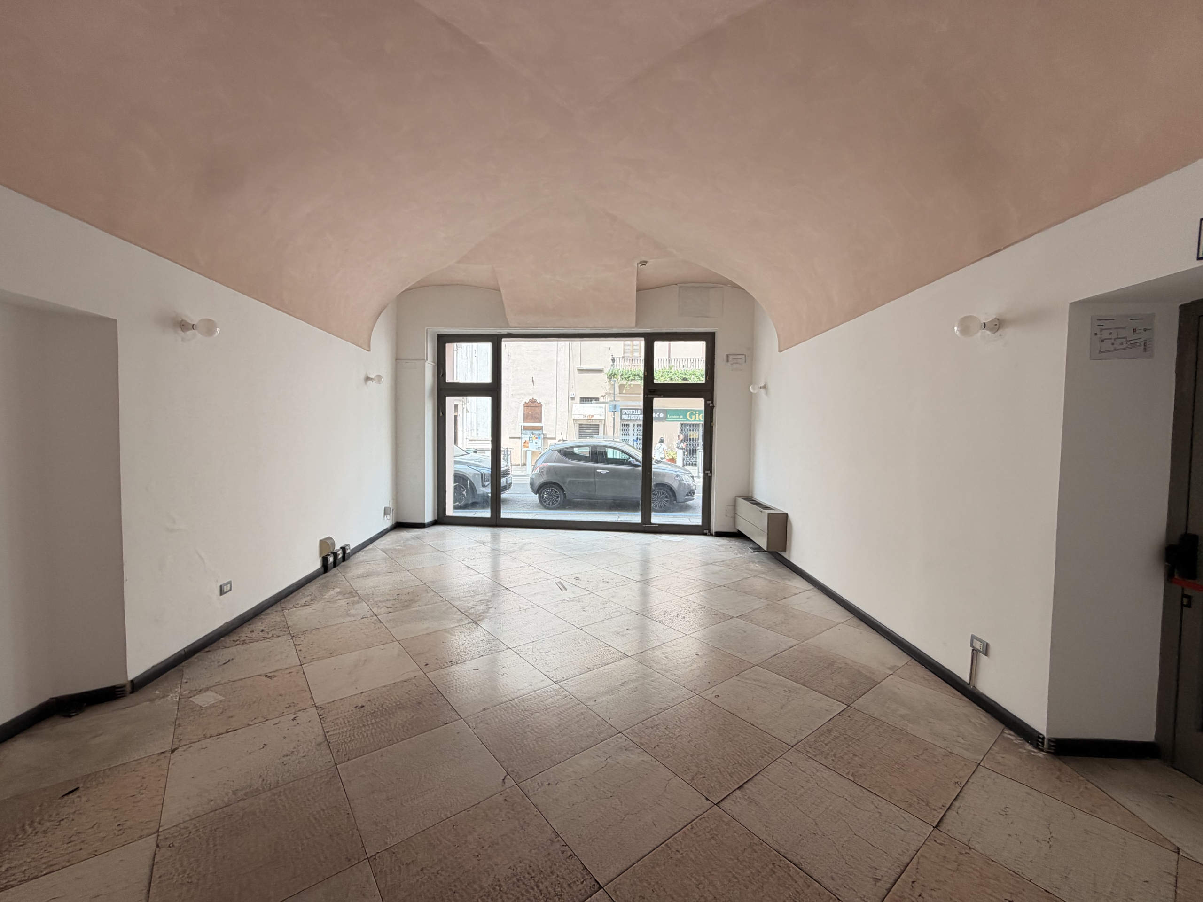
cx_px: 602
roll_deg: -0.6
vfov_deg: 85.7
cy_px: 451
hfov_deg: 102.1
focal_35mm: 14
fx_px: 487
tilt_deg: -1.8
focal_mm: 2.22
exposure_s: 1/135
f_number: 2.2
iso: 40
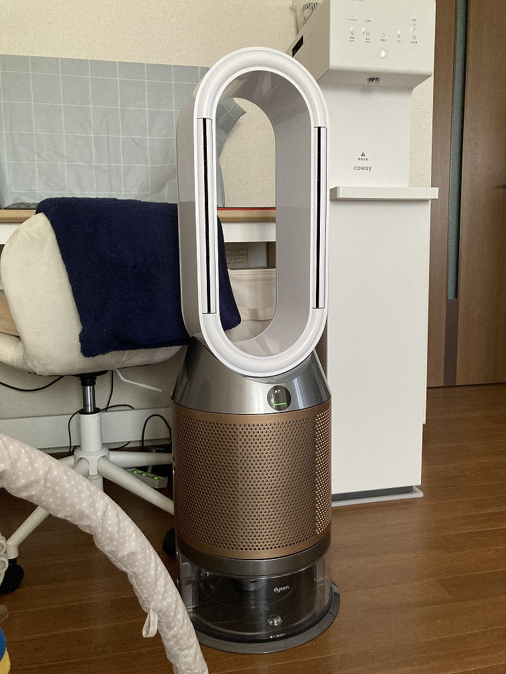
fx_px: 546
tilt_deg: -6.9
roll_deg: +1.8
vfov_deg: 63.4
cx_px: 253
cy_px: 337
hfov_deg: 49.7
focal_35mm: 28
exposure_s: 1/47
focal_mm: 3.99
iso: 320
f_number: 1.8
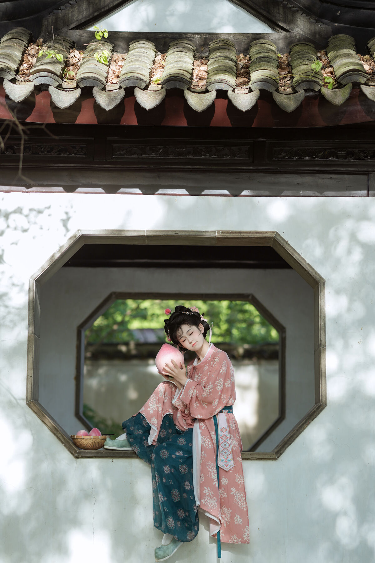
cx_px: 188
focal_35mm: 85
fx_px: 1328
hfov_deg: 16.1
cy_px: 282
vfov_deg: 23.9
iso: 160
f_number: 1.8
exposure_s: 1/1250
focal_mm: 85
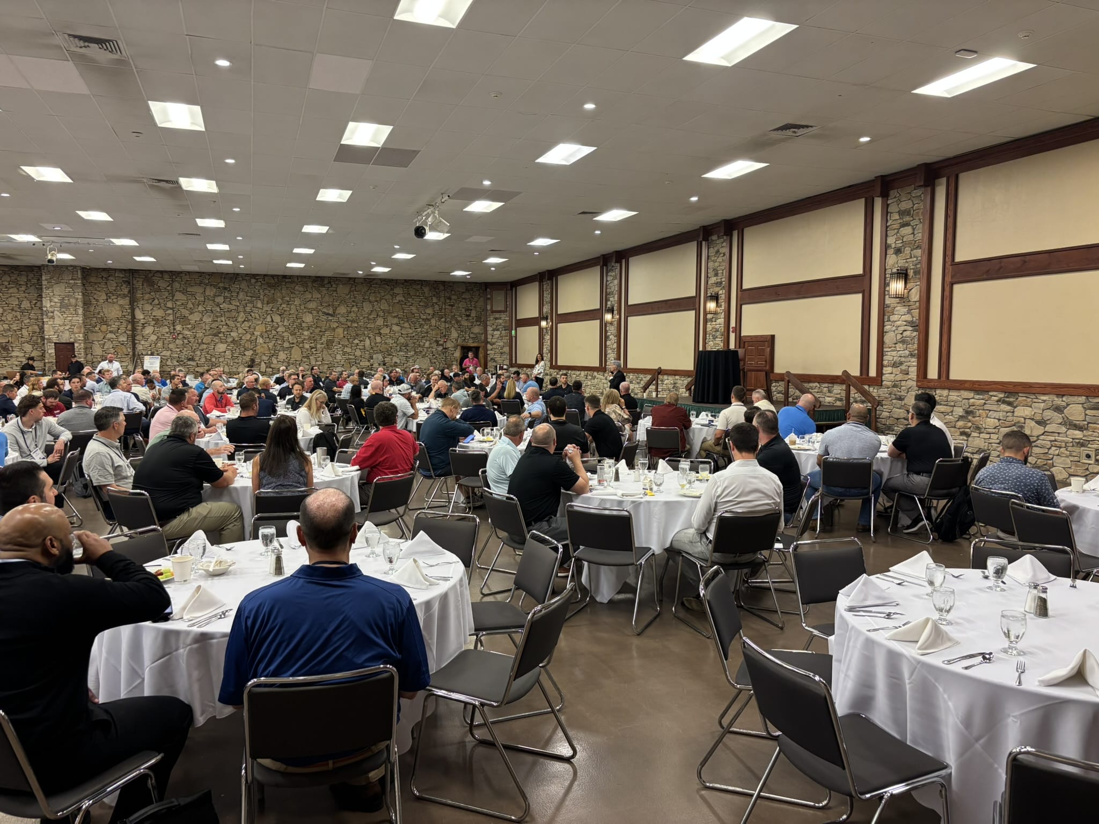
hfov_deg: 67.3
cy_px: 412
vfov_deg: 53.1
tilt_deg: -3.4
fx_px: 825
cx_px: 550
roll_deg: -0.1
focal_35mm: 26
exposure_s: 1/60
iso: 160
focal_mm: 5.96
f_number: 1.6
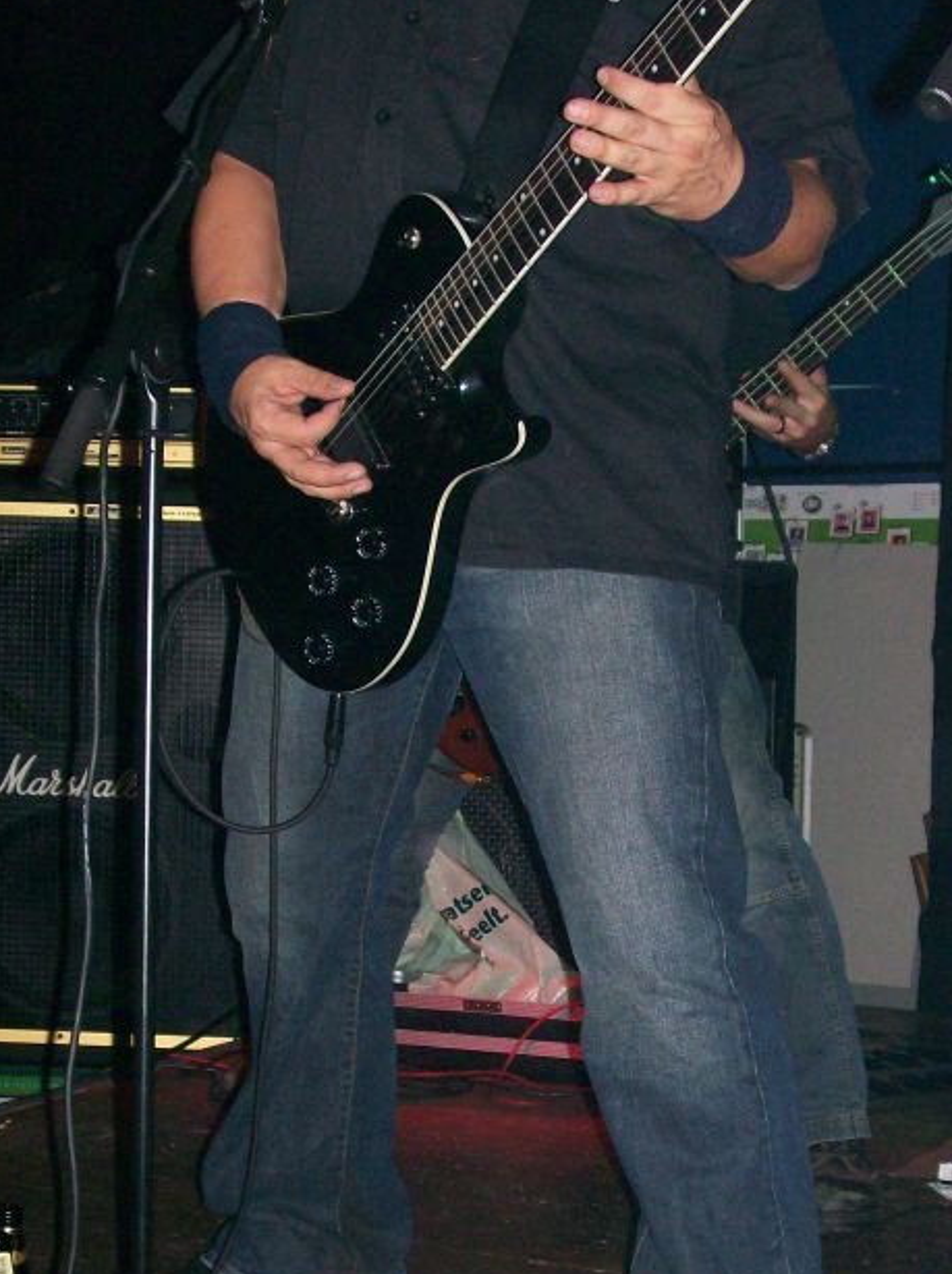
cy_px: 739
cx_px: 545
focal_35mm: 73
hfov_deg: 20.1
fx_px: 2682
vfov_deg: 26.7
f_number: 3.4
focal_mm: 9.4
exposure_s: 1/83.6
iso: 140
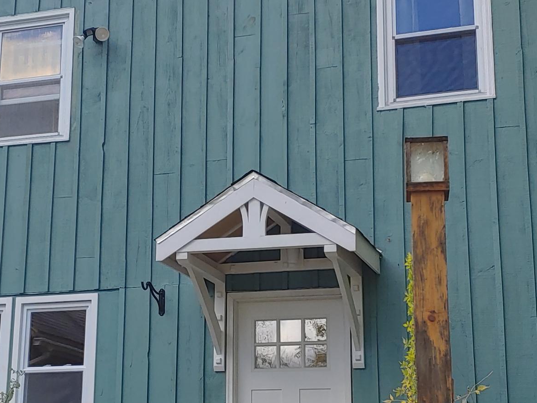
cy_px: 243
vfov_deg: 22.9
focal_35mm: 64
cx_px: 242
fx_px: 993
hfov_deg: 30.2
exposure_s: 1/962
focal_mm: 4.23
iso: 50
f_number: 1.5
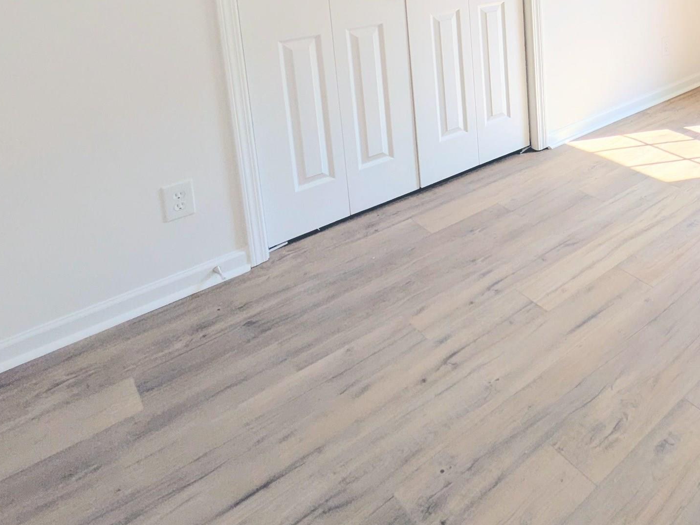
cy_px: -11
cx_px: 676
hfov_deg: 50.4
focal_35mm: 30
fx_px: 607
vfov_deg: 40.4
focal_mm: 1.83
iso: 46
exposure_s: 1/382
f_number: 2.2
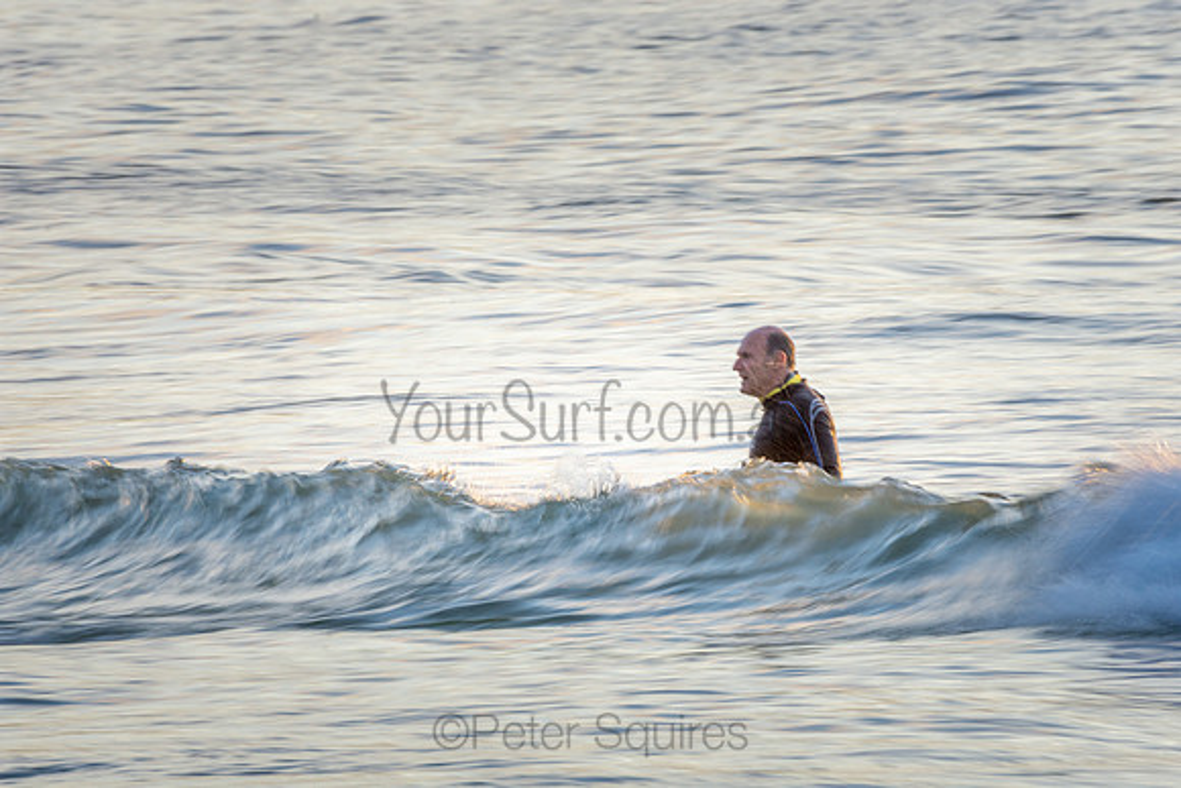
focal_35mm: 750
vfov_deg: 1.8
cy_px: 394
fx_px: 24609
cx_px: 590
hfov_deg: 2.7
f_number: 18
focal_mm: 500
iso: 100
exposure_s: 1/20
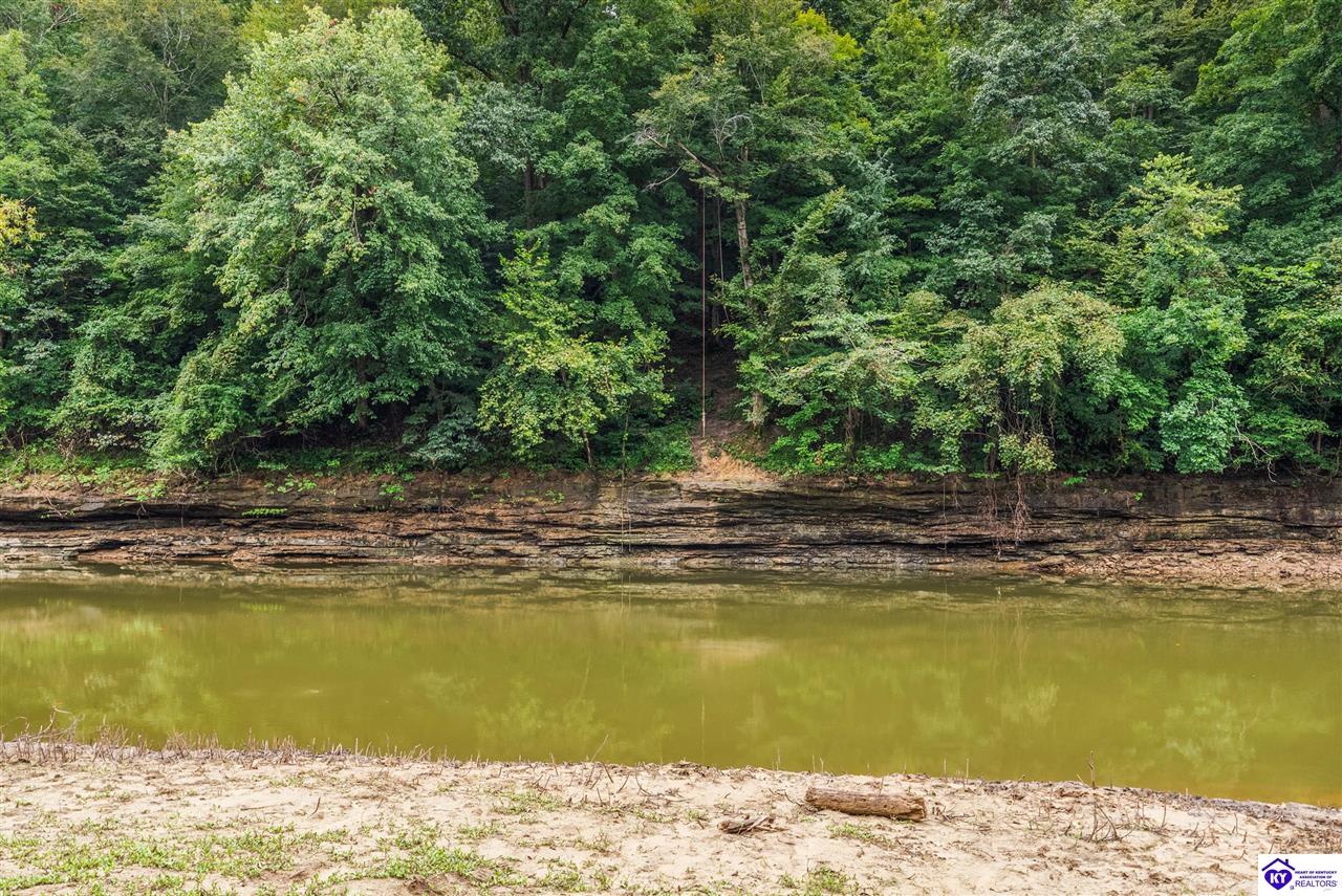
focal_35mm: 28
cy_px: 448
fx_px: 1026
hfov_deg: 66.4
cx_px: 671
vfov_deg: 47.2
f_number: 11
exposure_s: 1/320
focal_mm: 27.5
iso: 1000
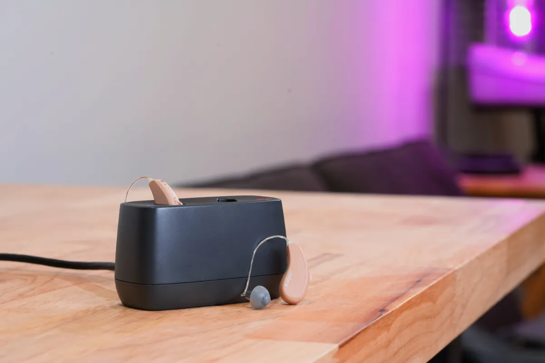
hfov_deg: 22.6
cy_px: 182
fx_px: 1362
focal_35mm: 90
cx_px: 272
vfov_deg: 15.2
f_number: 11
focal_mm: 90
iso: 250
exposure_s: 1/3.33
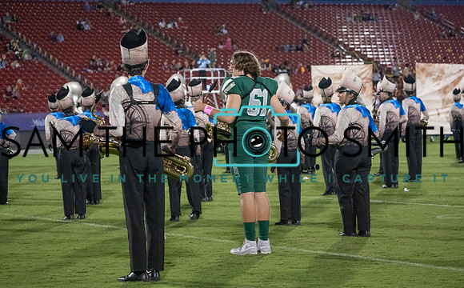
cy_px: 125
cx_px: 247
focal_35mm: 109
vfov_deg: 11.9
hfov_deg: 19.1
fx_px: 1377
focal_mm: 100
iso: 10000
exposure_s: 1/1250
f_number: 5
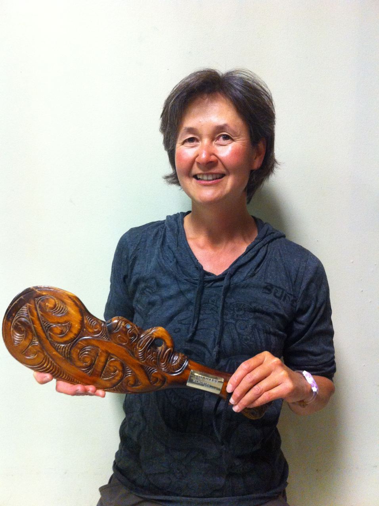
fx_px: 512
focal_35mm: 35
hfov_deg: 40.6
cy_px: 253
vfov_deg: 52.7
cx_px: 190
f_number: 2.8
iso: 320
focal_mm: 3.85
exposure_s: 1/15
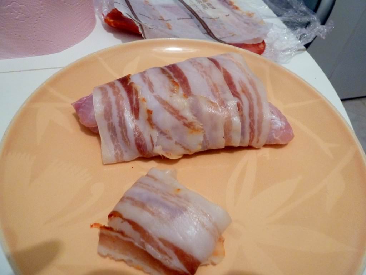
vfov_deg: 54.9
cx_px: 183
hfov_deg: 69.4
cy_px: 138
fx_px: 264
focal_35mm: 25
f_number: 3.3
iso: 400
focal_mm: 4.1
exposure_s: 1/10
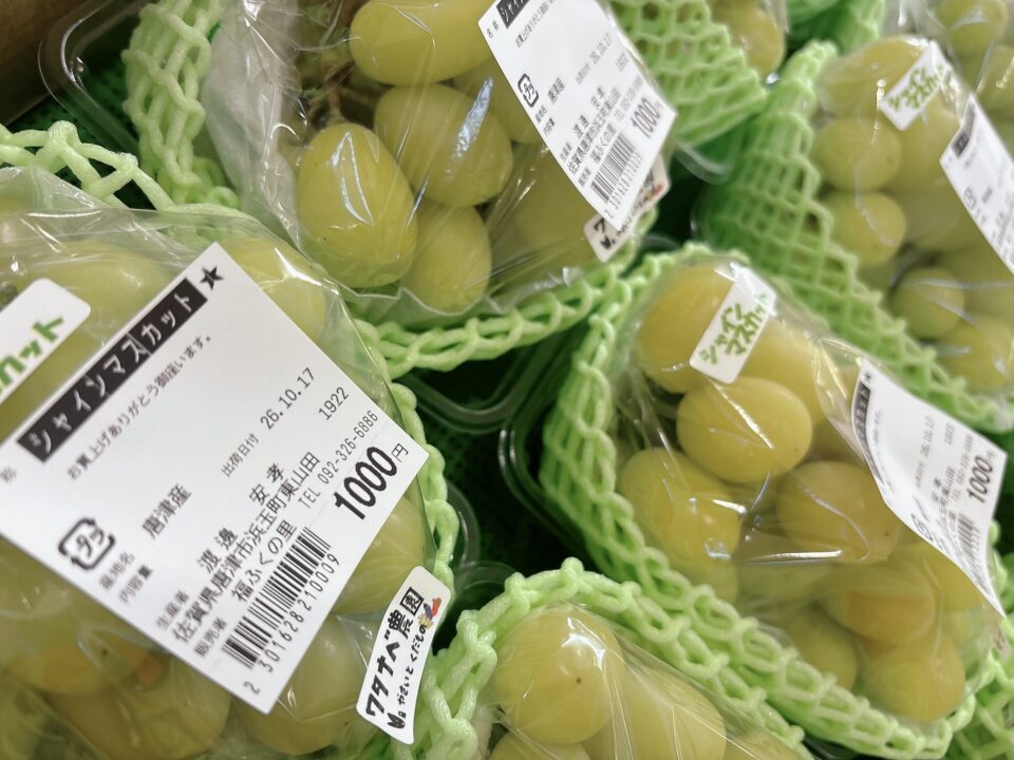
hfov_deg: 67.3
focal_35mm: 26
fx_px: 762
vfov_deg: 53.1
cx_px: 507
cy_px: 380
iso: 80
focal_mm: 5.96
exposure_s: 1/120
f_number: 1.6
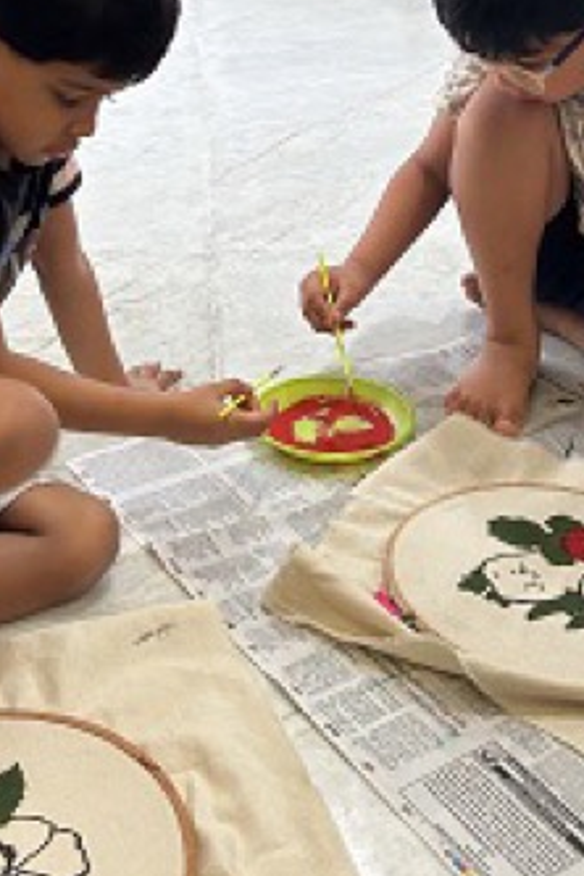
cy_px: 137
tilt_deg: -14.7
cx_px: 334
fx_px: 1265
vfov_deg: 36.5
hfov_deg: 26.0
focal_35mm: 52
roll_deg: -2.0
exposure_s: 1/100
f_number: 1.5
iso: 100
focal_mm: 5.7
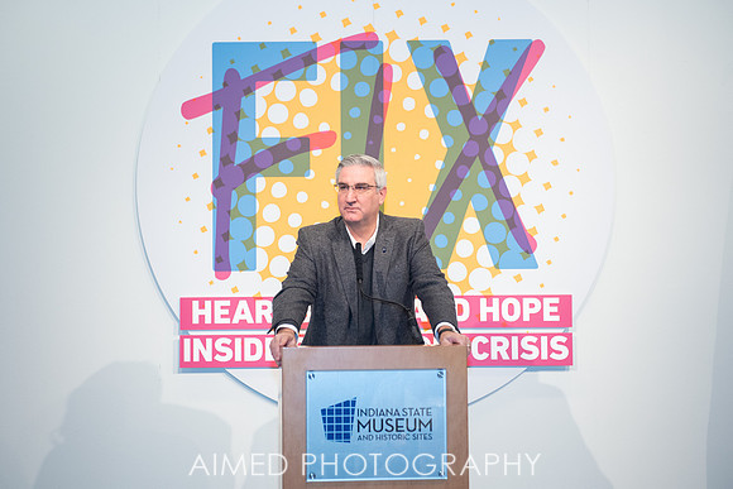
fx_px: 1419
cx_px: 363
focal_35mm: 70
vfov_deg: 19.6
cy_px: 241
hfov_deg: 29.0
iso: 1250
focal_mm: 62
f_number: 3.2
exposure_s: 1/200
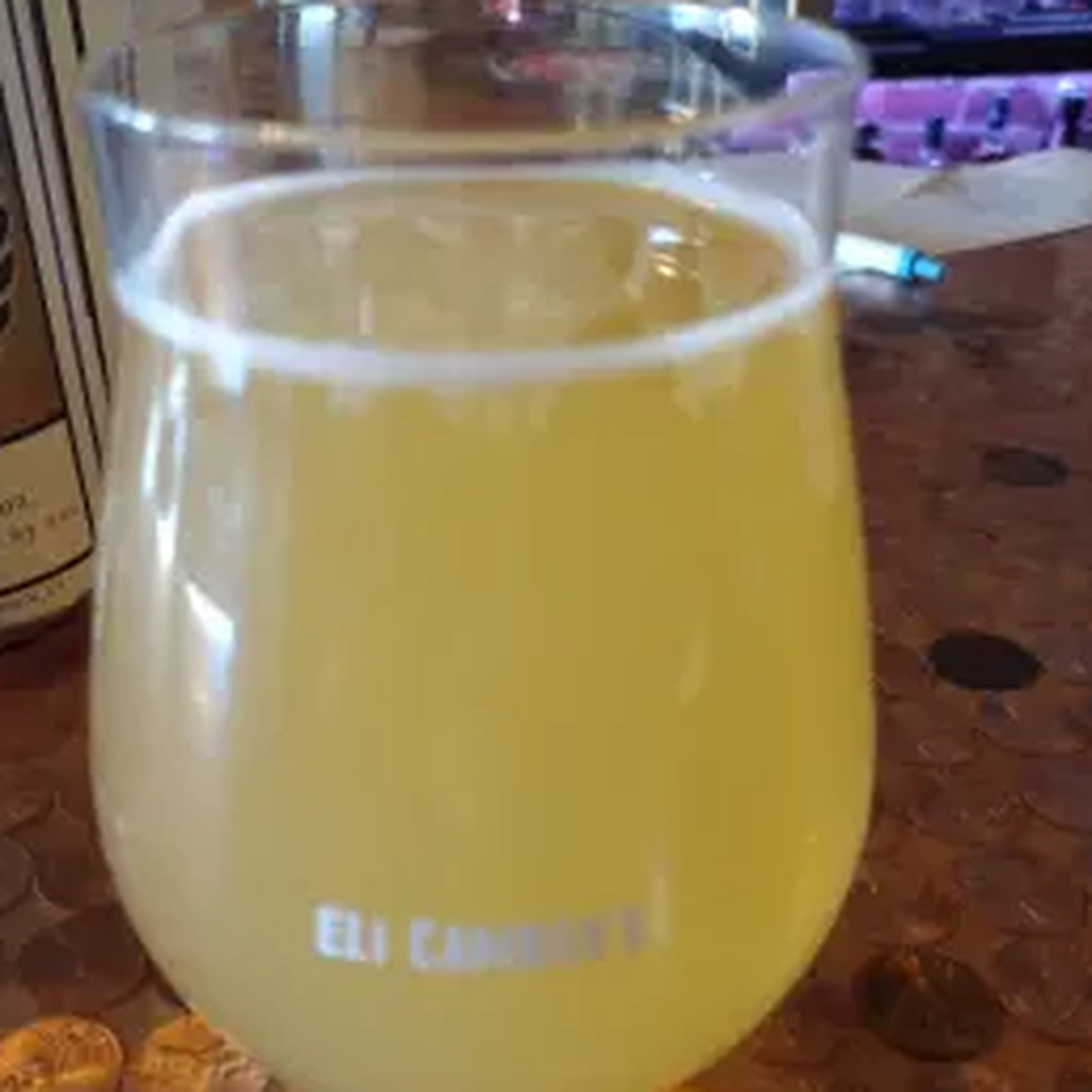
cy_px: 758
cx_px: 470
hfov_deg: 44.8
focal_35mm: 37
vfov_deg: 44.1
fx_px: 1321
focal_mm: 4.71
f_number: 1.7
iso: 800
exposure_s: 1/30
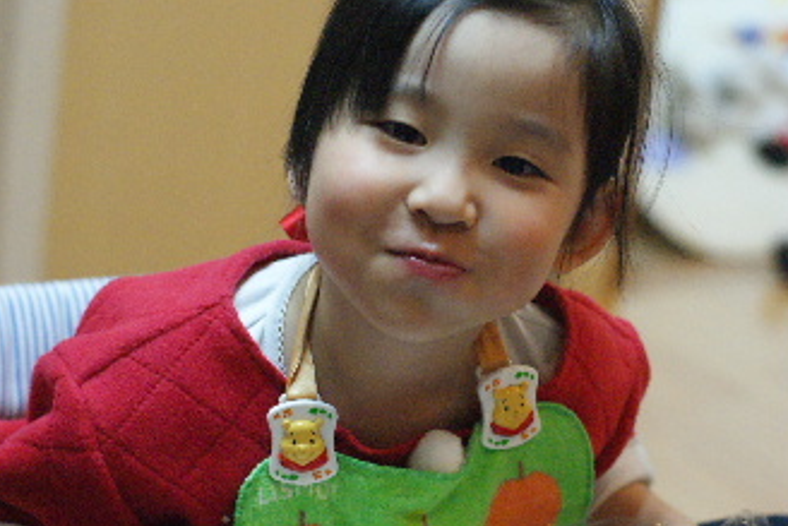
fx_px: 2496
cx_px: 394
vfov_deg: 12.0
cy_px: 311
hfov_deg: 17.9
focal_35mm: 114
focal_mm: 50
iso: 1600
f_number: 2.8
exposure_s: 1/125
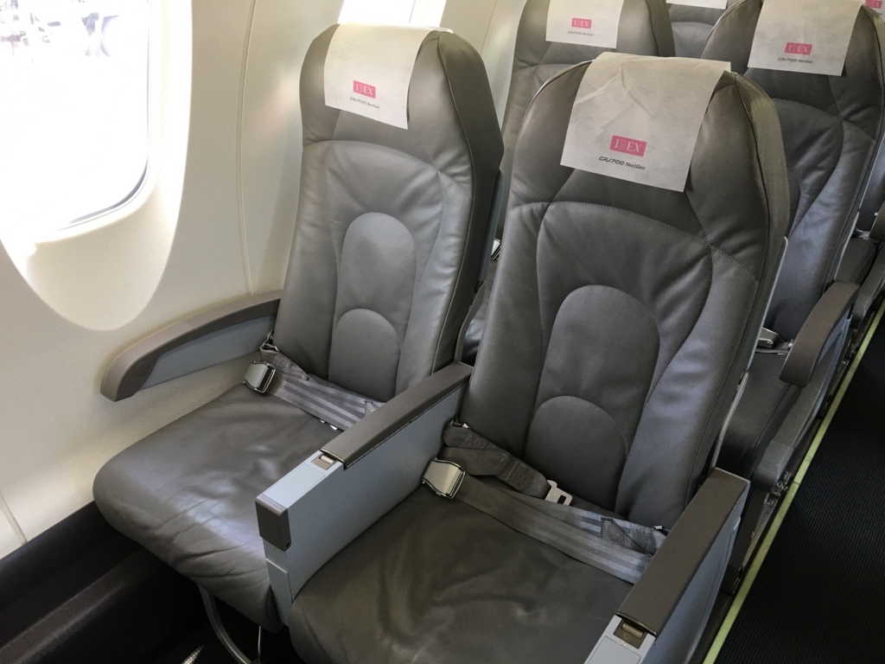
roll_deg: -0.7
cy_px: 332
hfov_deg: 61.7
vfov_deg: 48.2
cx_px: 442
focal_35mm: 29
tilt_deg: -28.9
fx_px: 741
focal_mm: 4.15
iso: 25
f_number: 2.2
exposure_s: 1/30
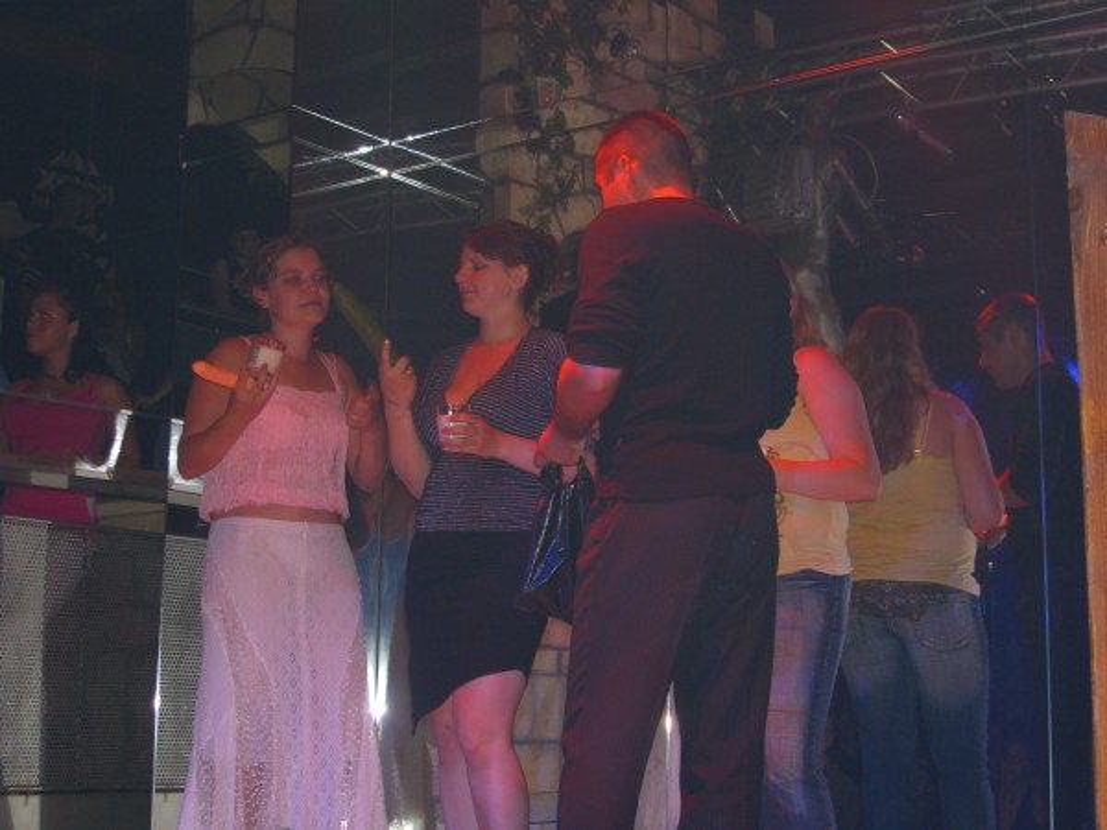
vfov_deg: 25.7
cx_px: 554
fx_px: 1823
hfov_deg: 33.8
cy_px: 415
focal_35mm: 57
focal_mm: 11.8
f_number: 3.6
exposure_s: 1/60
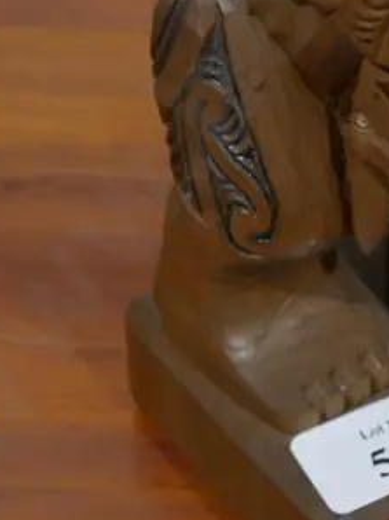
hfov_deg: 12.3
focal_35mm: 117
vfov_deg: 15.5
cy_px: -257
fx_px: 1756
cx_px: 480
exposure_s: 1/60
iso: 500
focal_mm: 17
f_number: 4
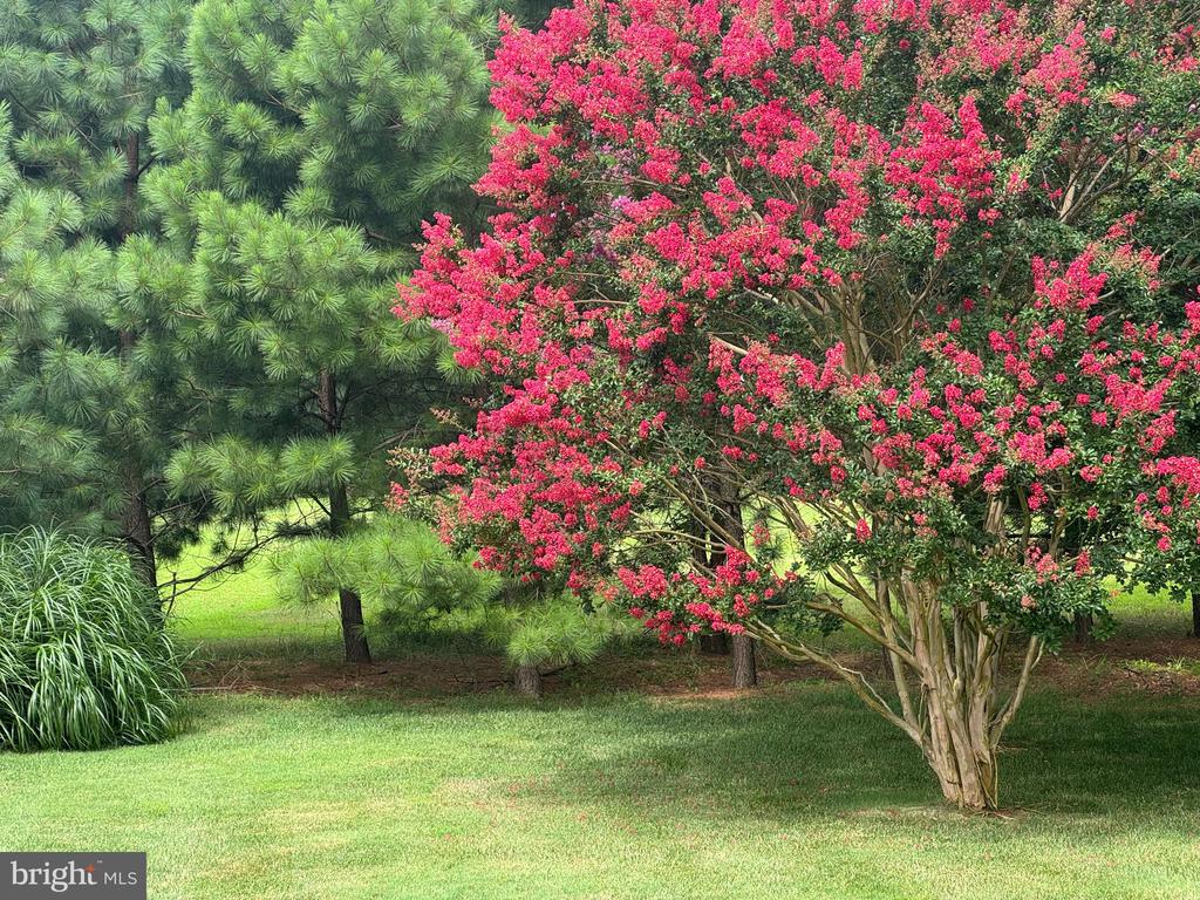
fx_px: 2669
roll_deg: +0.6
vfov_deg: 19.1
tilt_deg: +0.0
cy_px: 450
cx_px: 600
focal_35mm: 77
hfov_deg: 25.3
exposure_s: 1/156
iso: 25
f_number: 2.8
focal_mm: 9
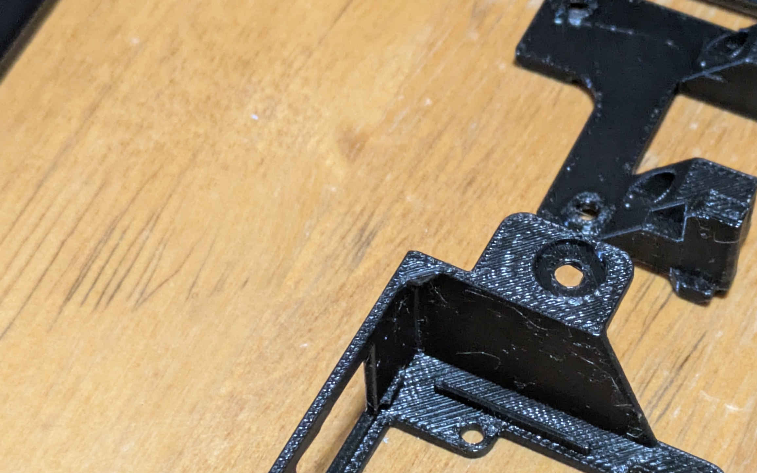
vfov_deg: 12.1
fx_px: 2228
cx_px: 510
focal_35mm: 108
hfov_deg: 19.2
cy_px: 400
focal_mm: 5.43
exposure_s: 1/60
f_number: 1.89
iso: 759
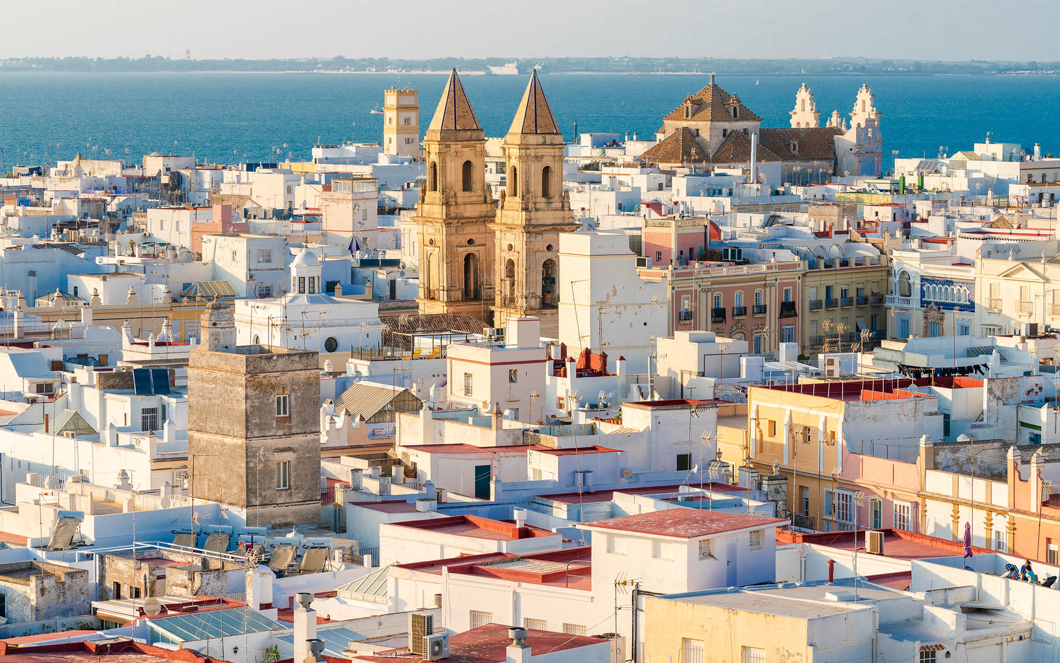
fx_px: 3438
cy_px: 319
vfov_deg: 11.0
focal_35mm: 119
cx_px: 537
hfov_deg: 17.5
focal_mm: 110
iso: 500
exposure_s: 1/640
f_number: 8
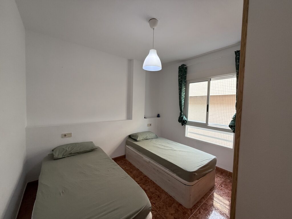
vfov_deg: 85.7
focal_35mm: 14
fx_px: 118
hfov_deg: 102.1
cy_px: 110
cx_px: 146
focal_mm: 2.22
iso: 125
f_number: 2.2
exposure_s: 1/99
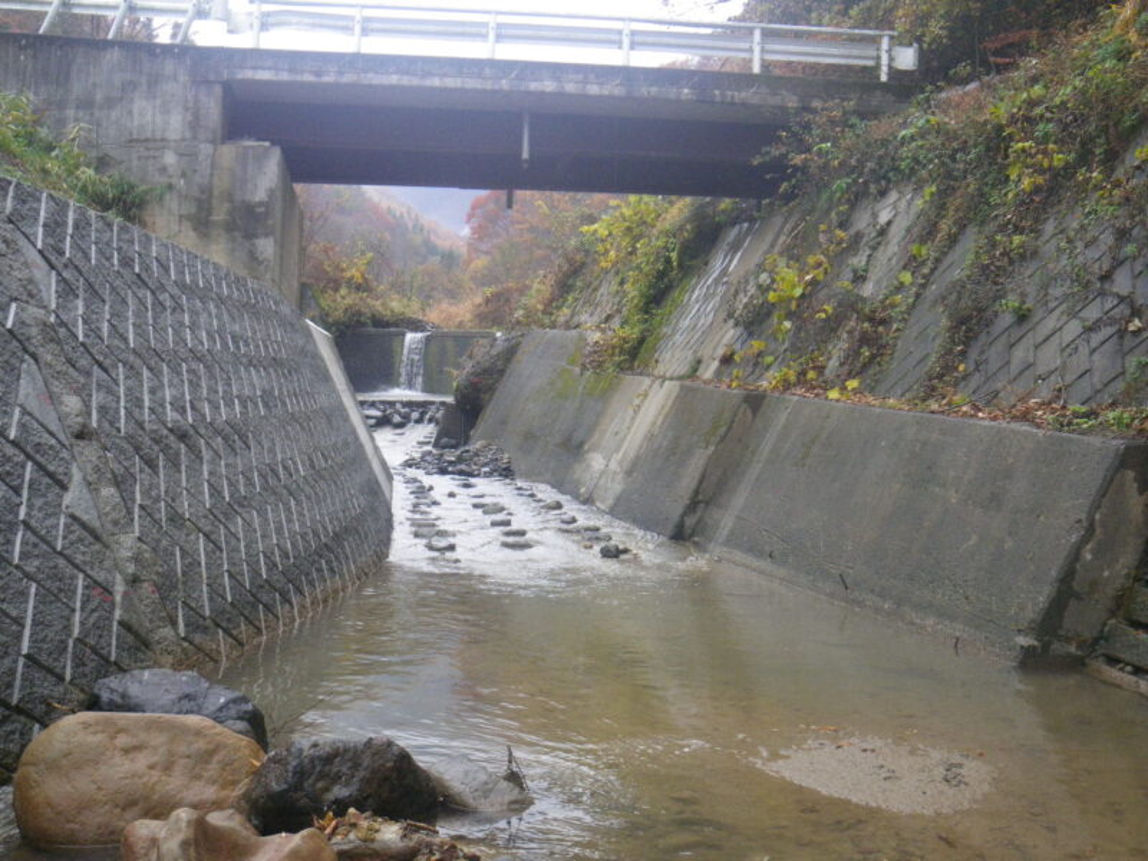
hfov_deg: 54.0
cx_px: 574
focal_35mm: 34
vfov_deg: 41.8
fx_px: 1128
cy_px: 430
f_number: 3.8
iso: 200
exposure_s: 1/60
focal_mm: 6.1
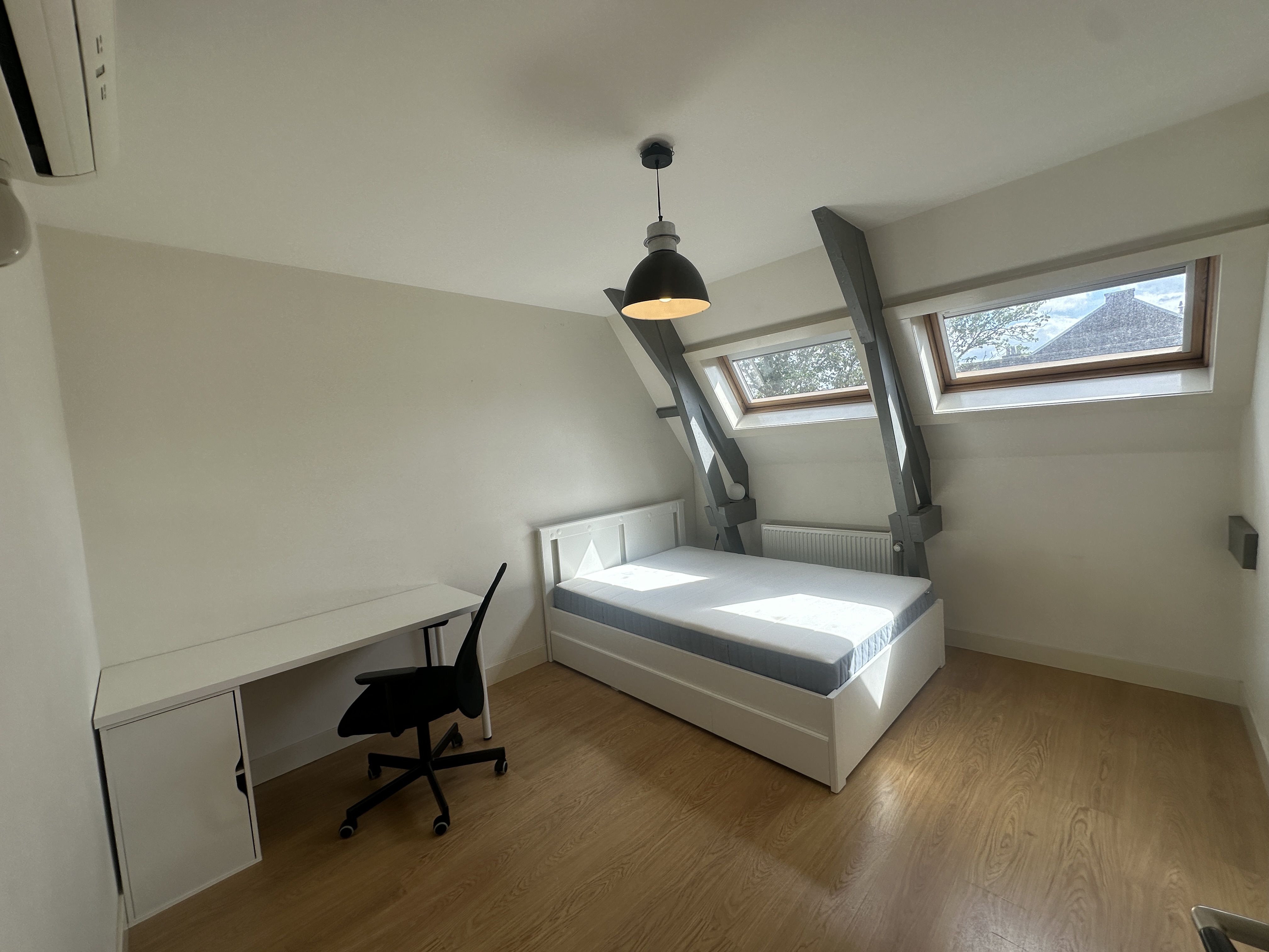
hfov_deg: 102.1
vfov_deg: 85.7
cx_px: 634
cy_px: 476
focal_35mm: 14
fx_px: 513
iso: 40
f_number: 2.2
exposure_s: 1/409
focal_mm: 2.22
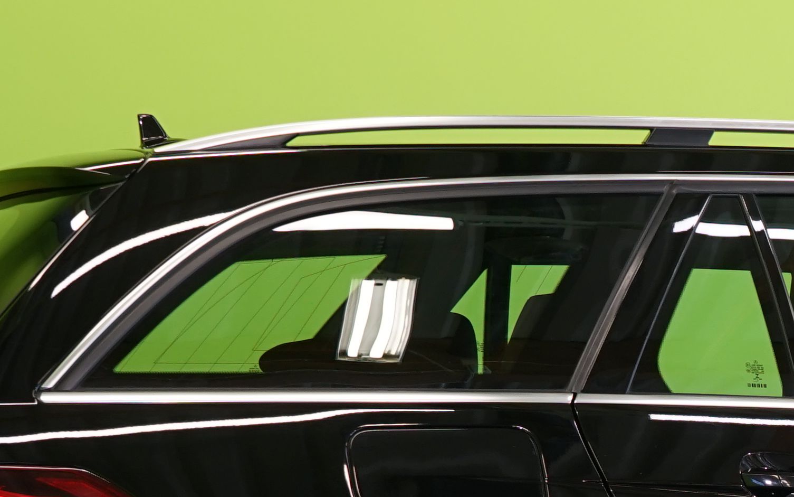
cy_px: 592
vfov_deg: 9.9
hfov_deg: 15.5
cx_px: 941
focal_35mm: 130
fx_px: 2813
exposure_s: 1/30
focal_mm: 32
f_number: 6.3
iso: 400
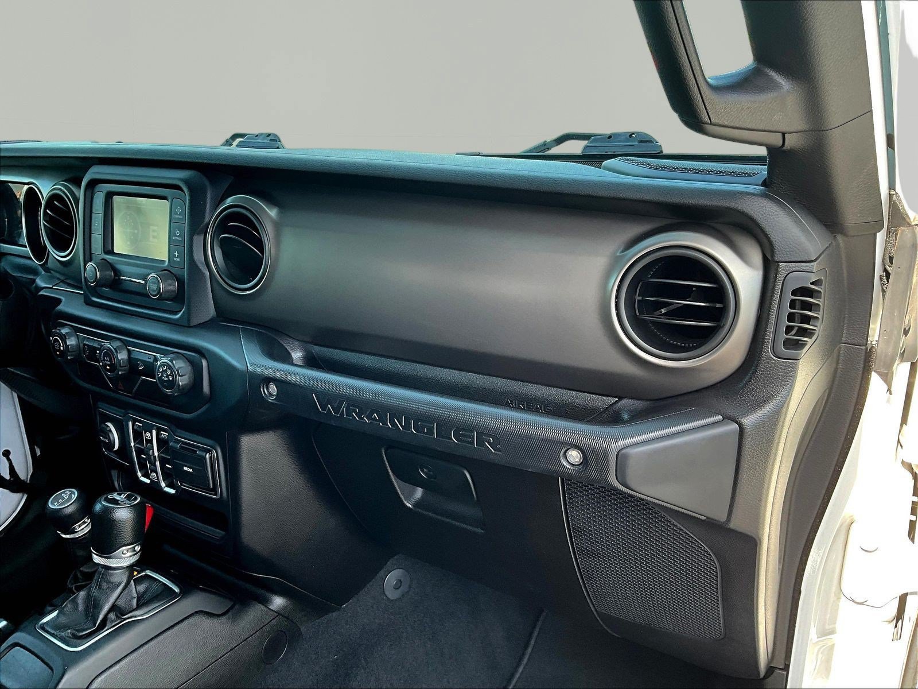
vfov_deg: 48.2
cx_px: 459
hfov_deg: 61.7
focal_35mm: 29
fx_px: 769
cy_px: 344
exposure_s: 1/122
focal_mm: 3
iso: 40
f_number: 1.8
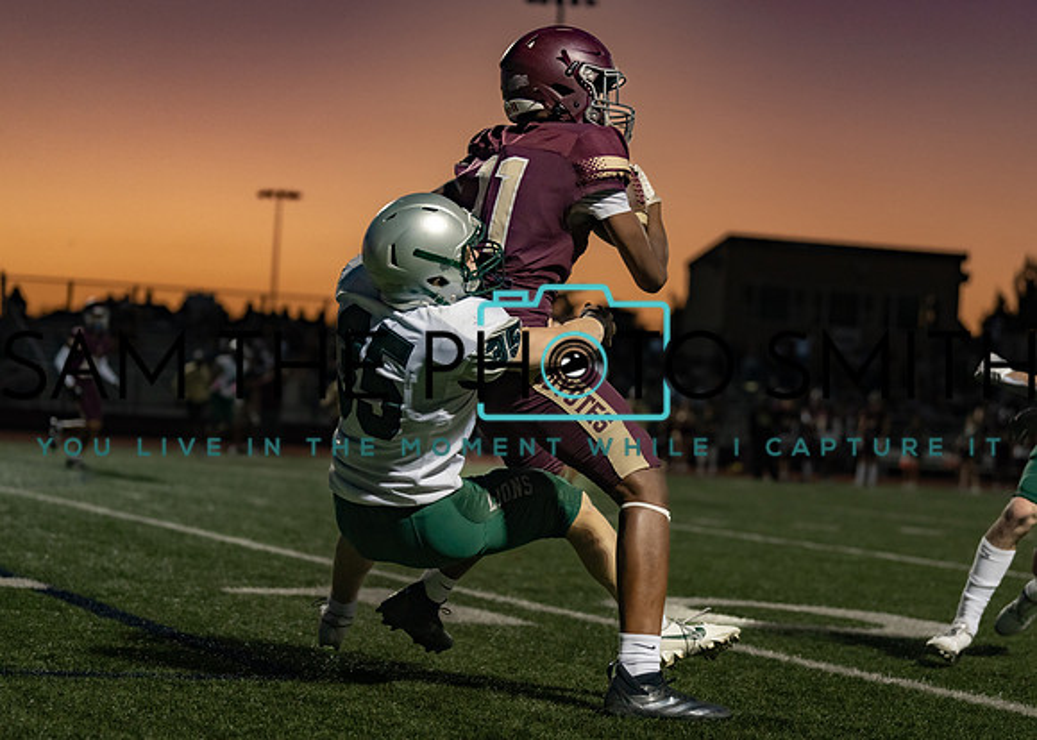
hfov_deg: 21.3
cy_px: 407
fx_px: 2752
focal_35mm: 93
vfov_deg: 15.3
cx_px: 544
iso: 1600
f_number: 2.8
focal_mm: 79
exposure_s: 1/1000
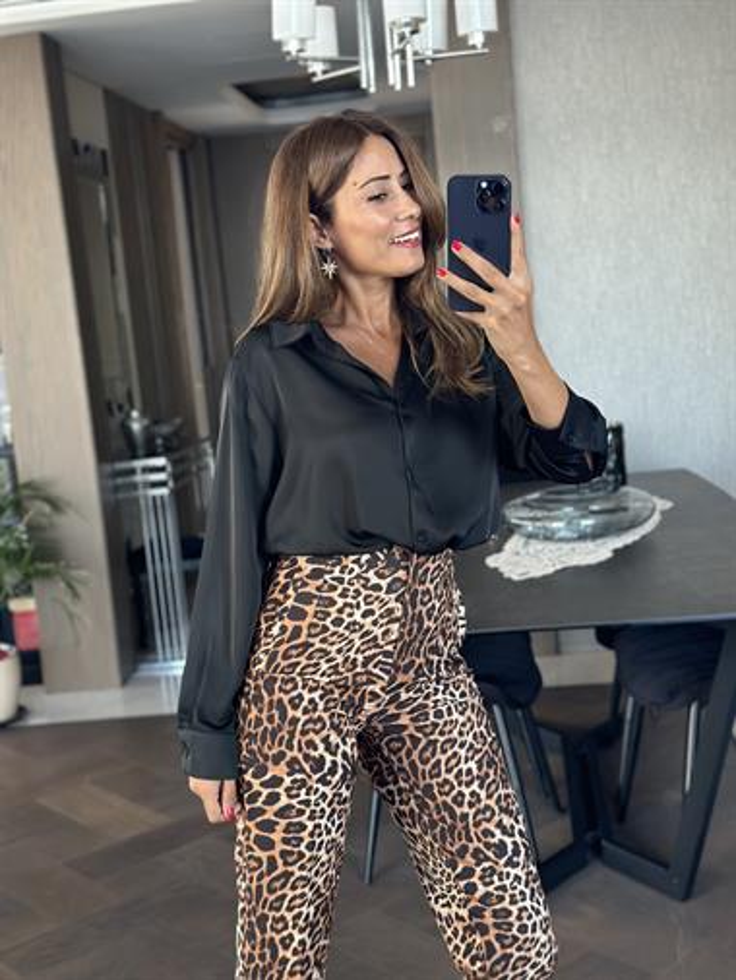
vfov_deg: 39.6
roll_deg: +6.2
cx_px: 368
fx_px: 1360
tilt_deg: -14.1
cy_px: 490
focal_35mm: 48
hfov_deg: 30.3
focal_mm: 6.86
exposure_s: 1/60
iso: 160
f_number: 1.78
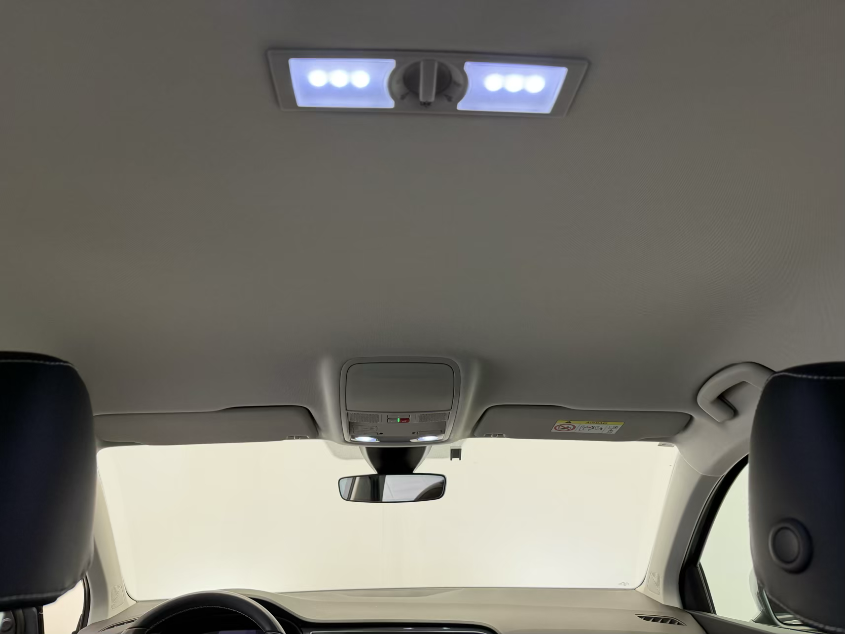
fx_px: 586
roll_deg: -0.4
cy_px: 317
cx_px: 422
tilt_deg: +17.1
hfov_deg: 71.6
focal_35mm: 24
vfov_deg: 56.8
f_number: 1.78
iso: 160
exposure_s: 1/121
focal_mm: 6.76
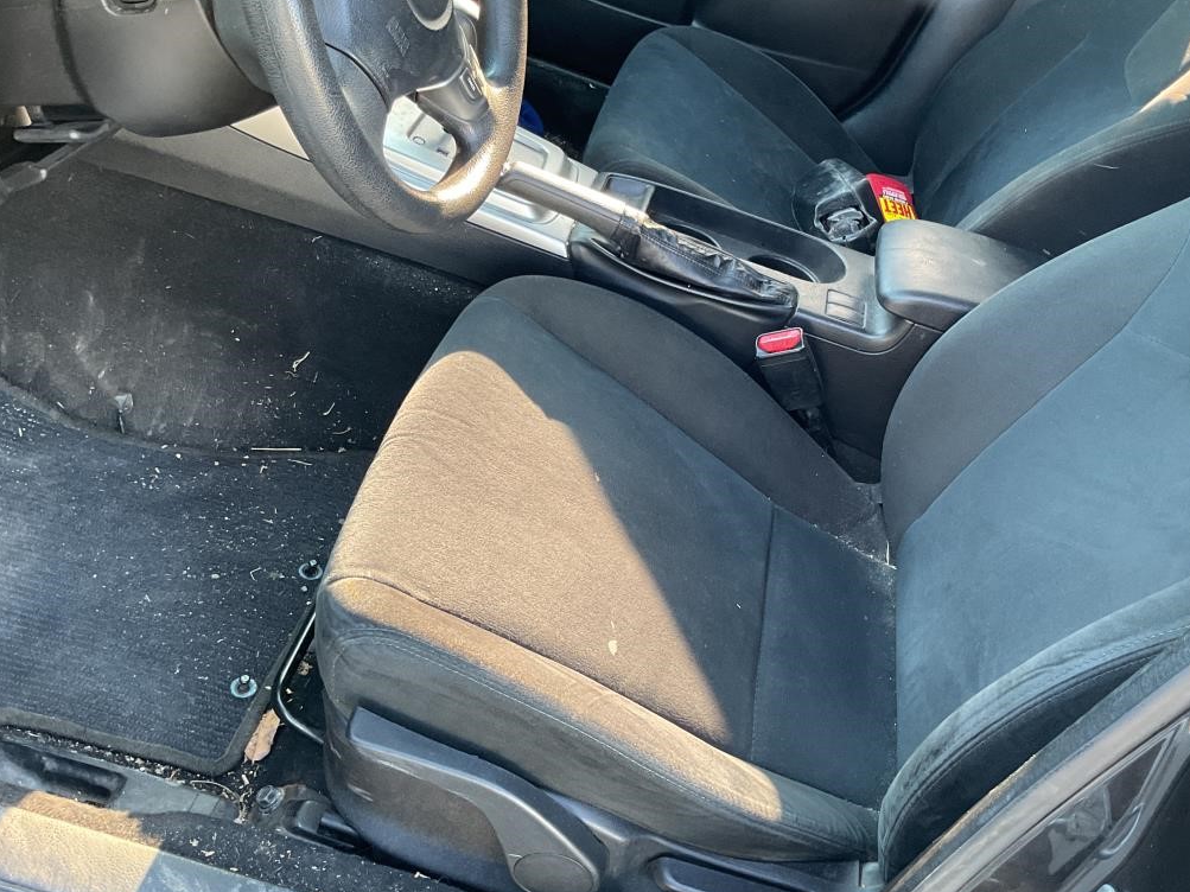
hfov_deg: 49.7
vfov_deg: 38.6
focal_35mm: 37
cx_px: 733
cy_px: 390
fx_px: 1272
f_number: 1.8
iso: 100
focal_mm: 3
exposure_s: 1/60
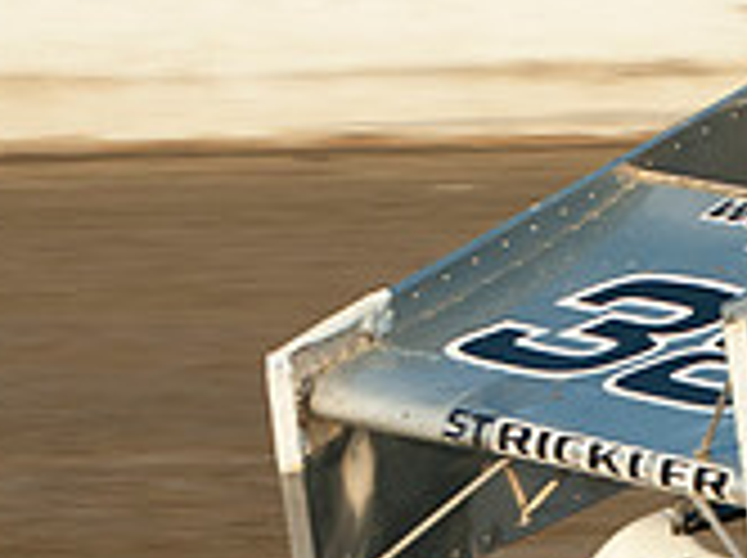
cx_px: 446
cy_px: 778
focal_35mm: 404
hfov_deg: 4.9
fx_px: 8706
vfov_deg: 3.7
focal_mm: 80
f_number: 7.1
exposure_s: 1/400
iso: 400
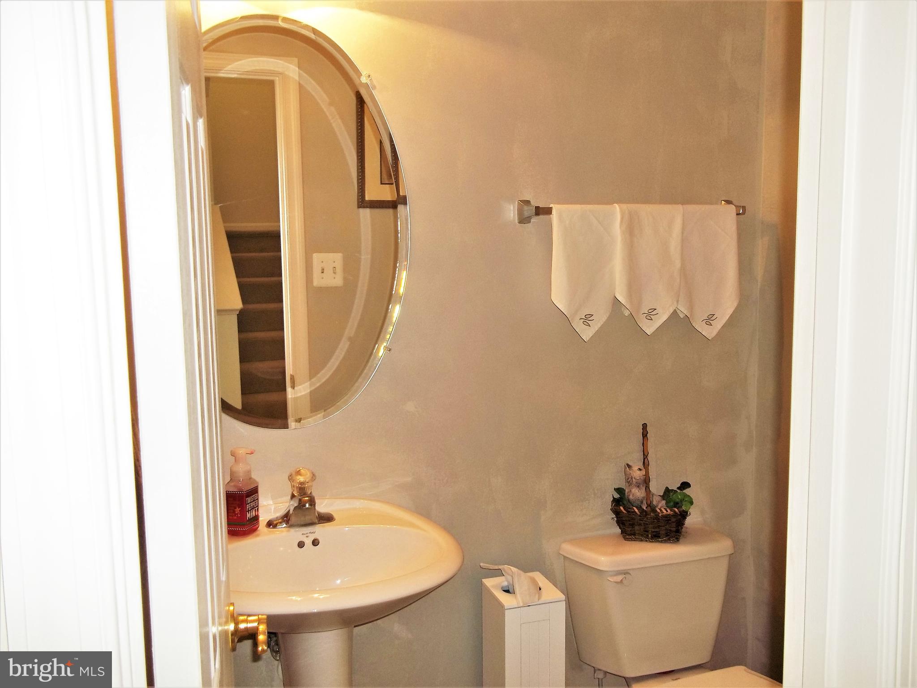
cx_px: 458
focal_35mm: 32
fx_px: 848
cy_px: 344
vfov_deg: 44.2
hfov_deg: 56.8
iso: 80
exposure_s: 1/30
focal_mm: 5.7
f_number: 2.9
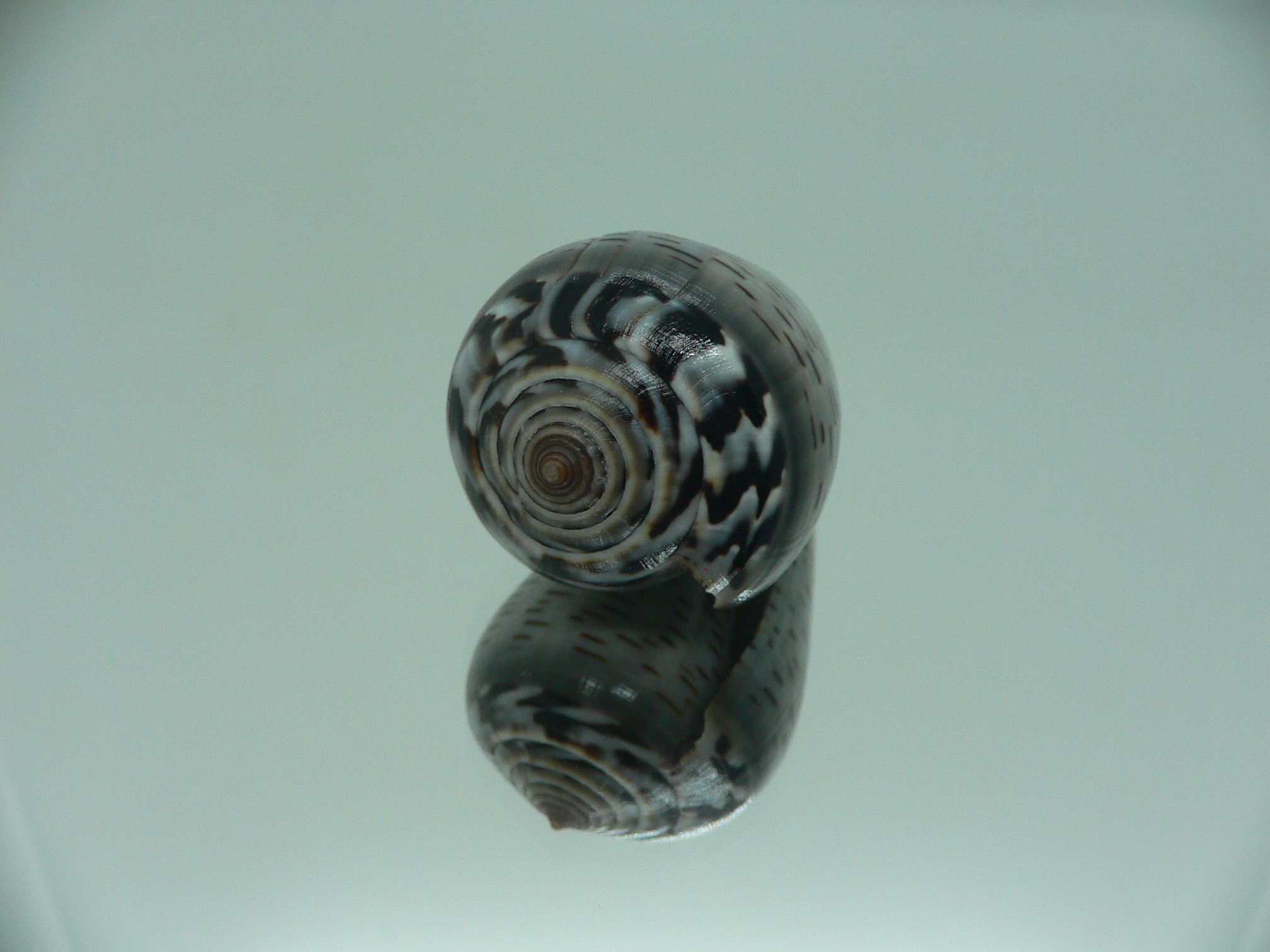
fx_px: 1284
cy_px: 476
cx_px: 635
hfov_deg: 52.6
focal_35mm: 35
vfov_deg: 40.7
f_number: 2.8
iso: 80
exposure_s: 1/60
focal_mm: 4.6
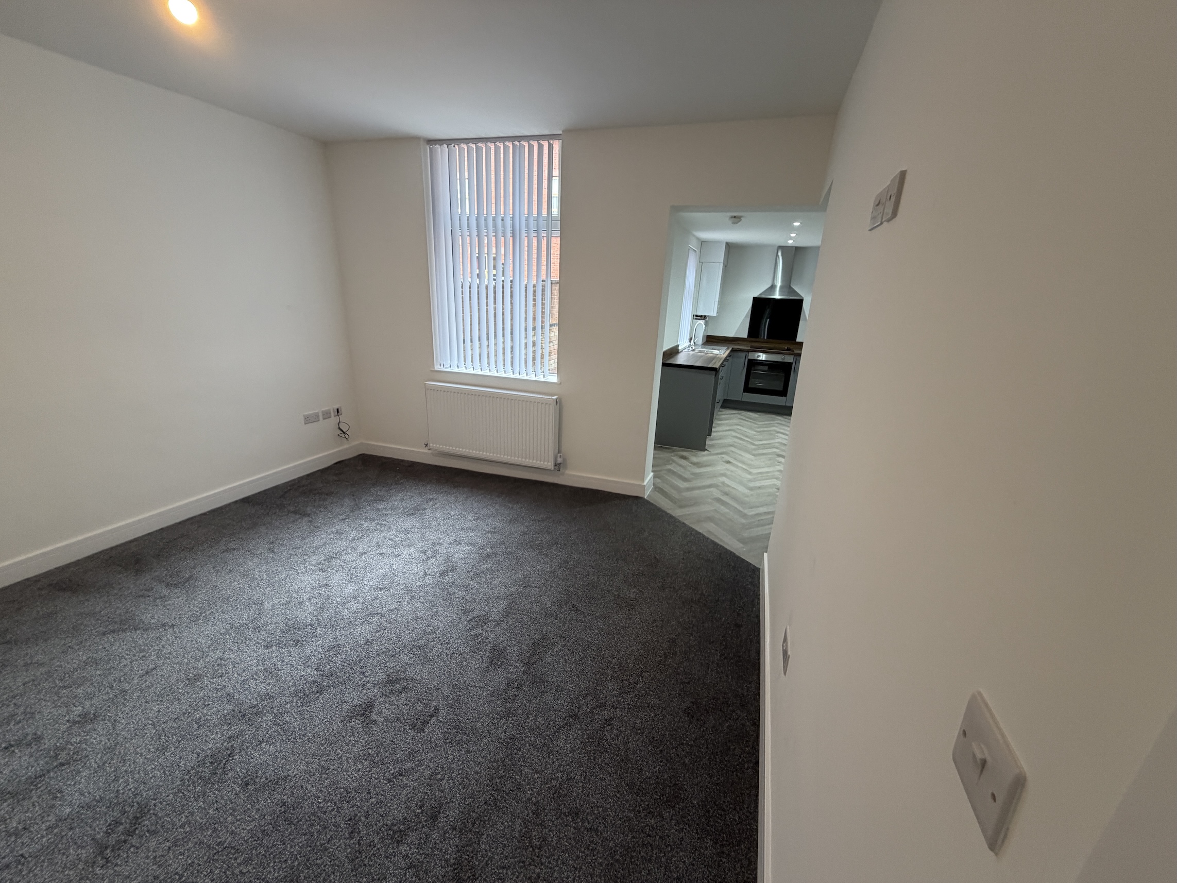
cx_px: 588
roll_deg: -2.4
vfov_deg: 85.7
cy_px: 442
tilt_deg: -17.7
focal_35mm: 14
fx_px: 476
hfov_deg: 102.1
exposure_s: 1/50
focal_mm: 2.22
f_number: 2.2
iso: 250
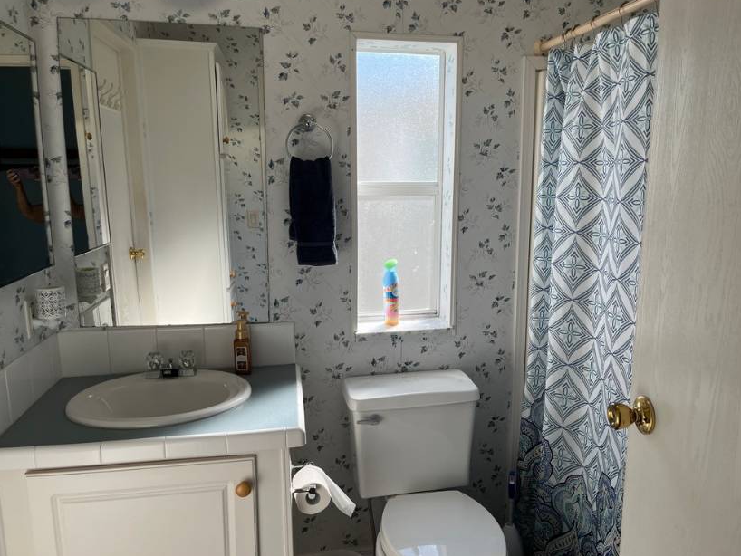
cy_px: 276
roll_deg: +0.4
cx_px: 383
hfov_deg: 65.3
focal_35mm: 27
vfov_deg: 51.4
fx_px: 578
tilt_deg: -12.7
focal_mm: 5.1
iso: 50
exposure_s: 1/550
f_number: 1.6
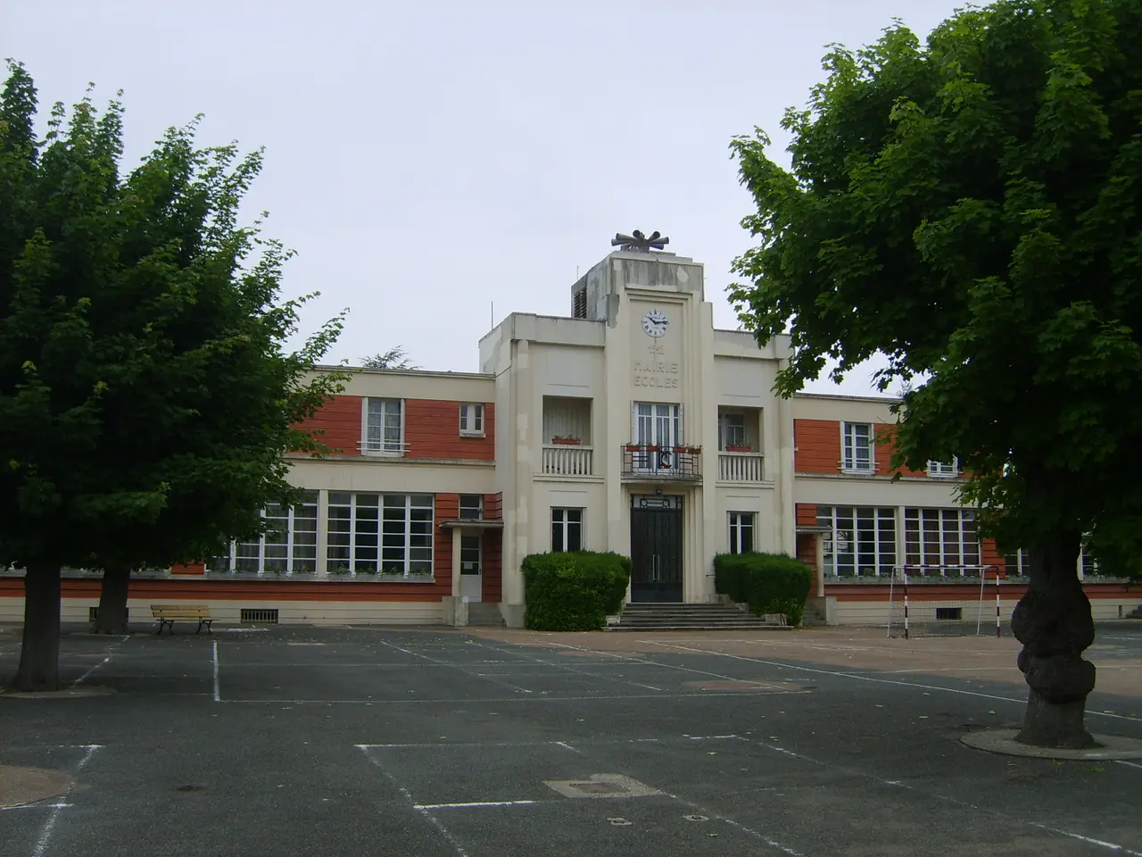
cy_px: 428
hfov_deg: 52.6
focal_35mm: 35
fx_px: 1155
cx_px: 571
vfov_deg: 40.7
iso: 50
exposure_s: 1/180
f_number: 2.8
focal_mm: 5.8
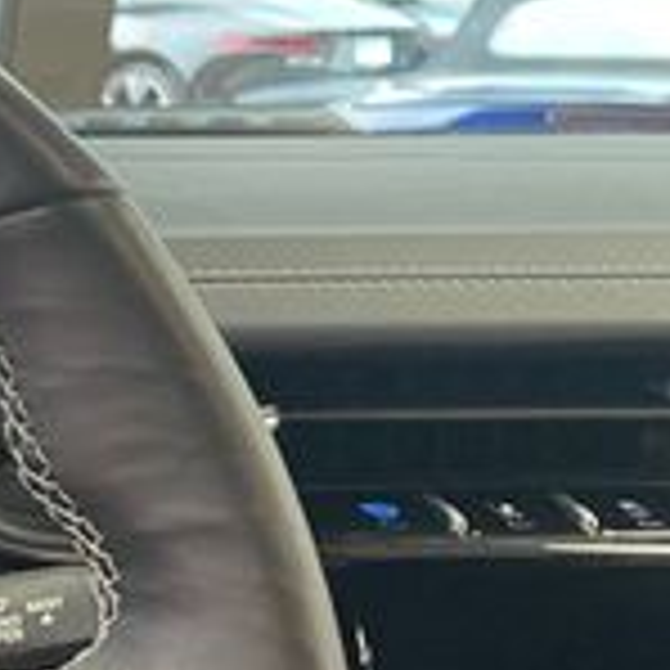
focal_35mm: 99
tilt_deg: -23.3
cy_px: 854
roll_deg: +0.4
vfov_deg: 16.6
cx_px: -692
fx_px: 2168
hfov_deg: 14.4
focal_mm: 4.2
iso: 400
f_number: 1.6
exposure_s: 1/41
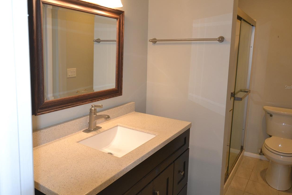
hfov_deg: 66.8
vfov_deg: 47.8
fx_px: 219
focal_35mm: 27
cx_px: 118
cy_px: 87
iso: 450
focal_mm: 14
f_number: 4
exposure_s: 1/60
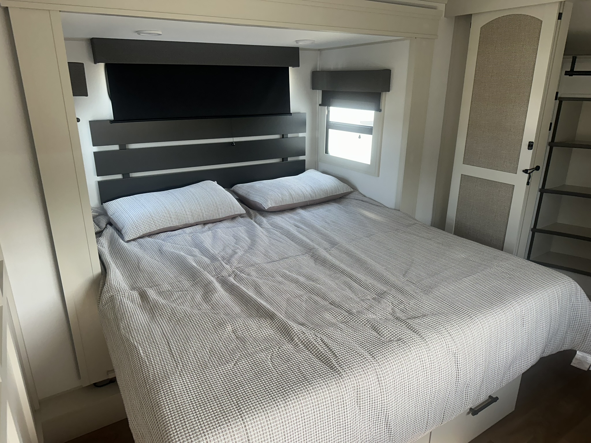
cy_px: 222
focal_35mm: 24
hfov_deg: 71.6
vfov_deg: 56.8
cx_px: 296
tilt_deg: -20.7
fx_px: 410
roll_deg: +0.4
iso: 250
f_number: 1.78
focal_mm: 6.86
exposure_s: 1/99
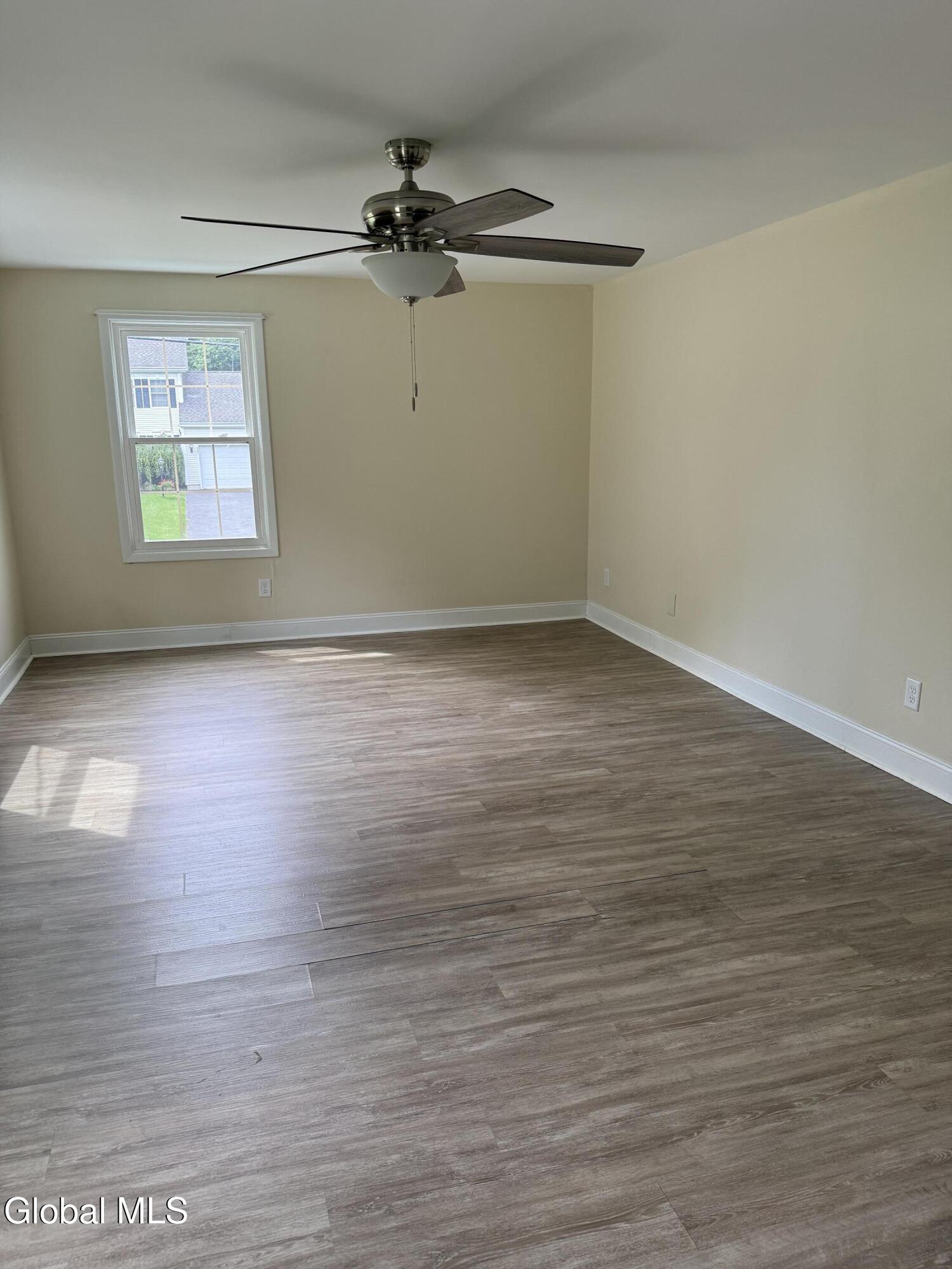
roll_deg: +0.1
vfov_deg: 71.6
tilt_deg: -12.5
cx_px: 476
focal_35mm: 24
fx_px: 880
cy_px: 634
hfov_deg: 56.8
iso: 125
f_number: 1.78
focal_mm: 6.76
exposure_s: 1/216
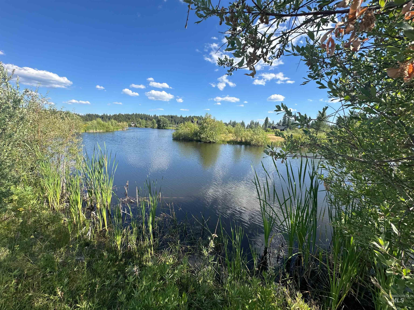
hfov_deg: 102.1
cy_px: 155
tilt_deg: -9.1
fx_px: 167
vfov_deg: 85.7
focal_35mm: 14
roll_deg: -0.8
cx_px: 207
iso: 50
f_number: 2.2
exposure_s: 1/1233
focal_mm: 2.22
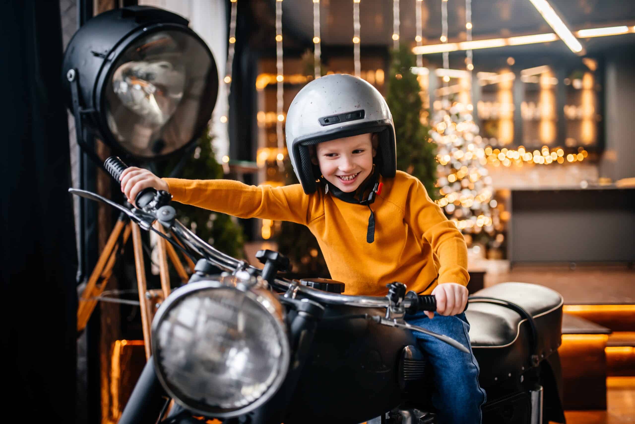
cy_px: 212
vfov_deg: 37.9
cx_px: 318
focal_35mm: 35
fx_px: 618
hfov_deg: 54.4
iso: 500
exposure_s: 1/100
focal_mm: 35
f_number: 1.8
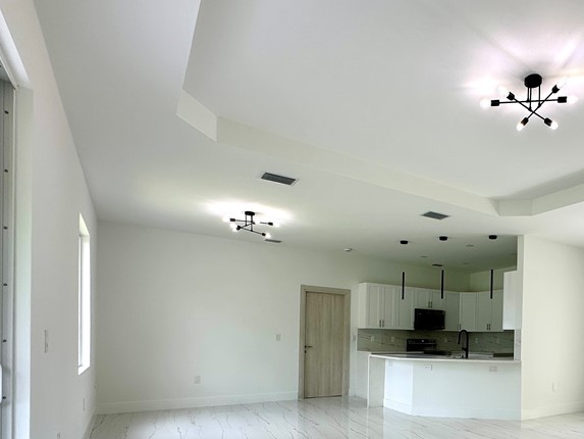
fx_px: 422
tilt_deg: -0.5
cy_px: 342
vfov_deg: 51.9
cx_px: 448
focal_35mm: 25
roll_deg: -1.1
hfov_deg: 64.6
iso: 40
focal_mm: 2.22
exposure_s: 1/120
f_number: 2.2
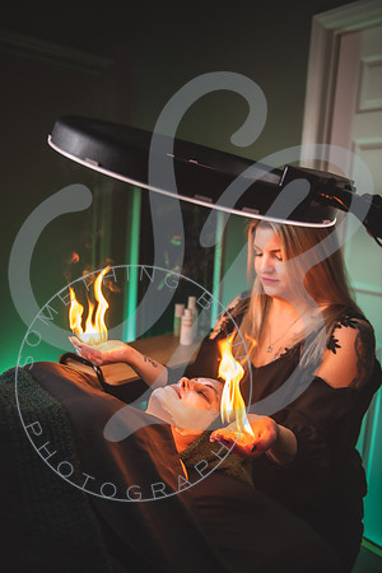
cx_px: 191
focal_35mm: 32
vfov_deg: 58.7
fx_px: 509
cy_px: 286
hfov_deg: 41.1
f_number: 2.8
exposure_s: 1/200
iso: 200
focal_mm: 32
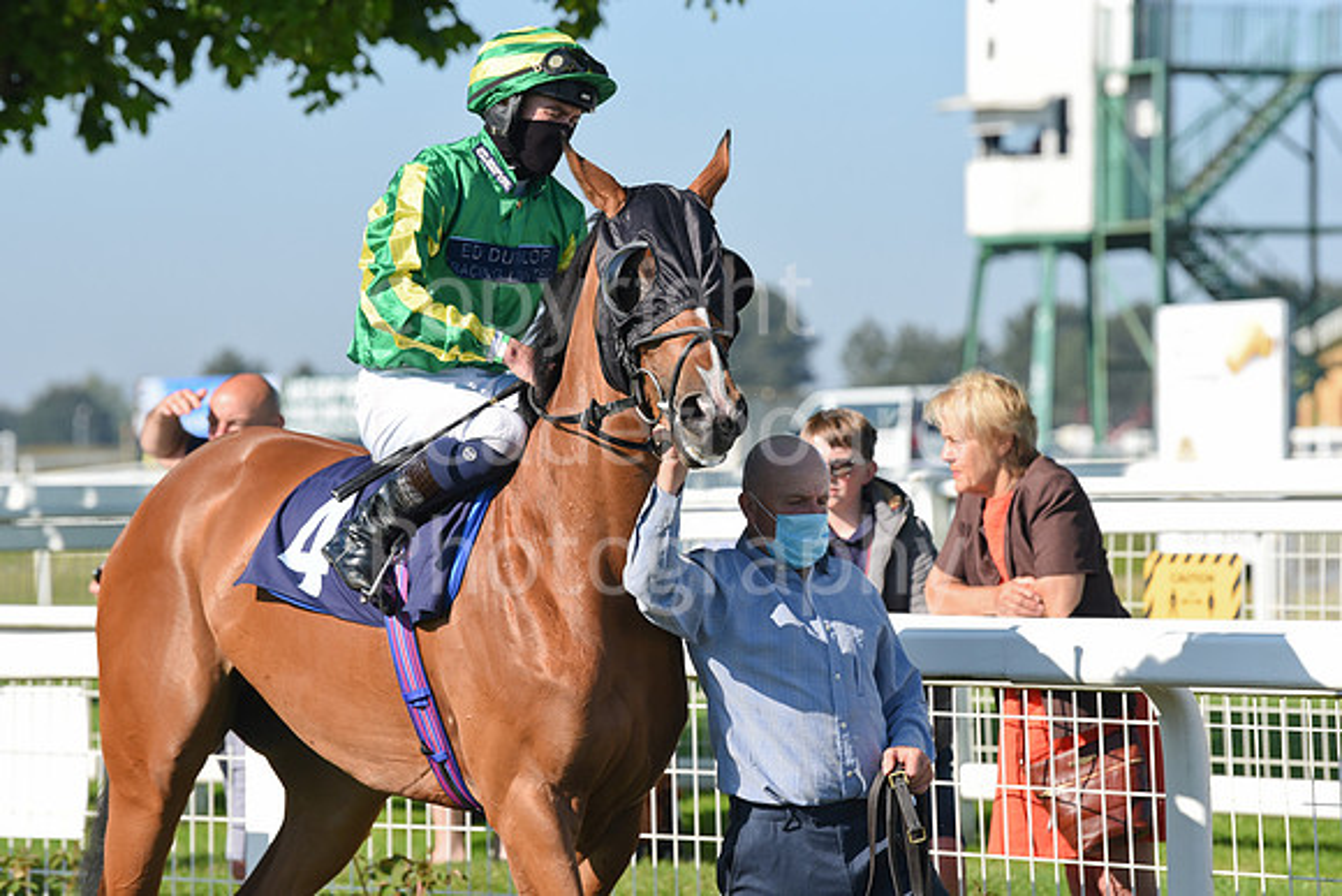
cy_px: 448
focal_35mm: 185
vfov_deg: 7.4
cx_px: 671
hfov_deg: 11.1
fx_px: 6898
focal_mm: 185
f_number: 6.3
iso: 500
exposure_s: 1/2000
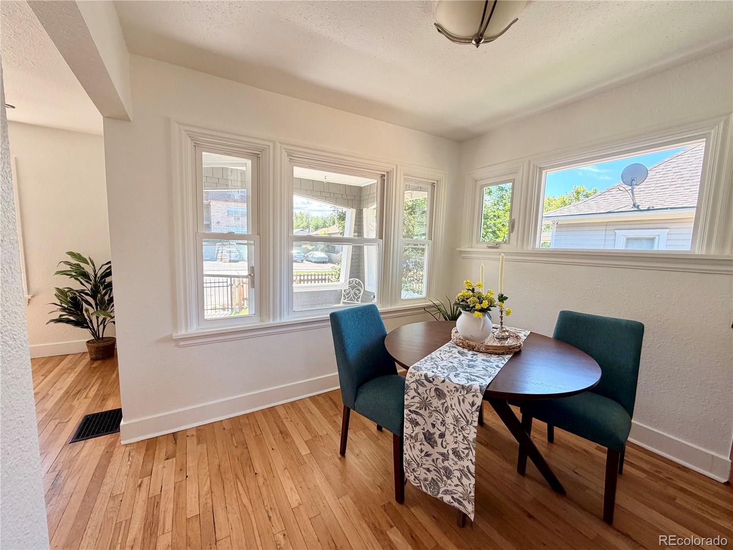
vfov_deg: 85.7
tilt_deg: -6.4
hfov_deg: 102.1
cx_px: 366
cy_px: 275
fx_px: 296
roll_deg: -0.7
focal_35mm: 14
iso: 125
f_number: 2.2
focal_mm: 2.22
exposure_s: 1/121
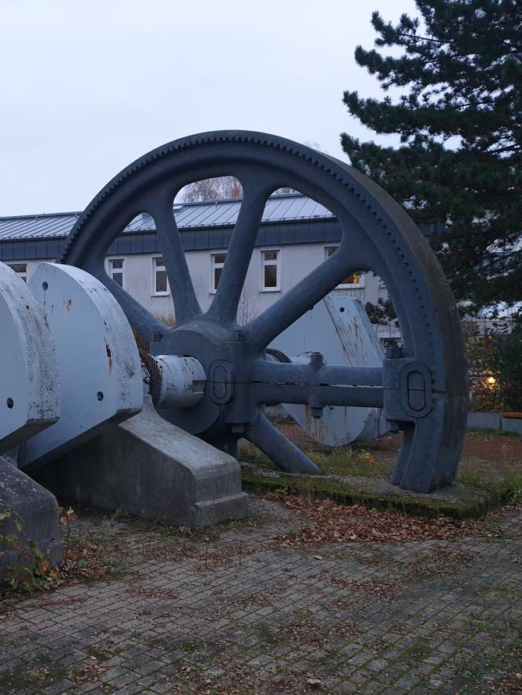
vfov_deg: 52.6
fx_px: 703
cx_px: 127
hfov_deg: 39.6
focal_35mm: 35
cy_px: 350
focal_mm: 4.3
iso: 320
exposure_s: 1/33
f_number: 1.5
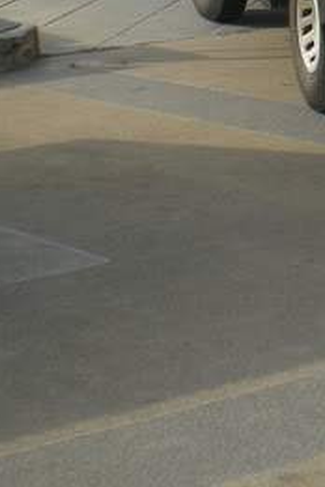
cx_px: 583
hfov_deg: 8.5
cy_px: -198
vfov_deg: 12.7
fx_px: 2099
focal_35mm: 155
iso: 50
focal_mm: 6.3
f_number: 4.6
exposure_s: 1/368
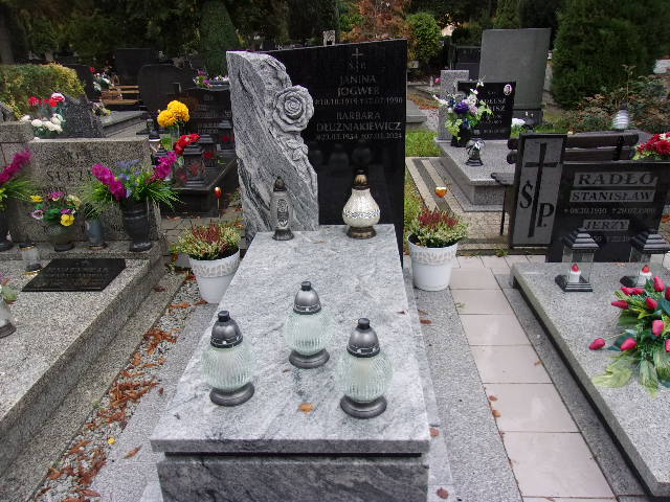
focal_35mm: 27
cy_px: 251
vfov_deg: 51.4
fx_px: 523
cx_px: 335
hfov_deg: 65.3
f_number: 3
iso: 109
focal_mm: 4.9
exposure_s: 1/34
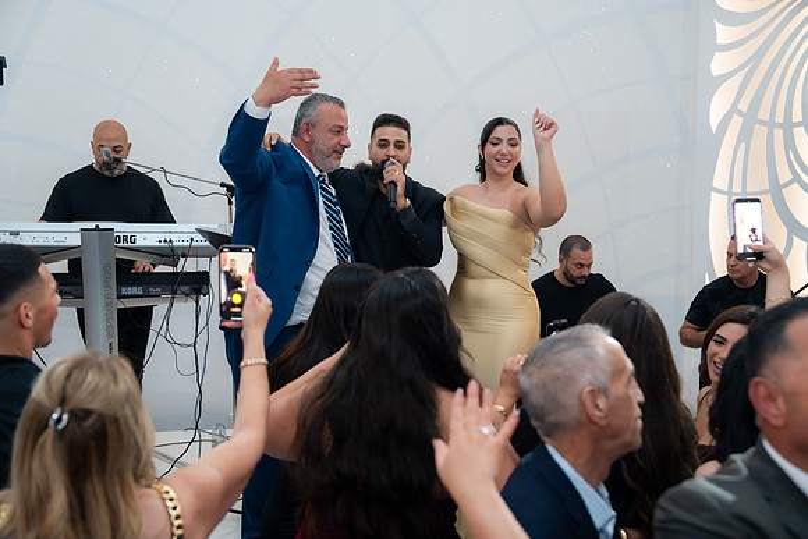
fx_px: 965
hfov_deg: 45.4
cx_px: 404
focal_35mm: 43
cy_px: 270
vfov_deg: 31.2
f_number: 3.5
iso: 3200
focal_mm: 43
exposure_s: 1/200
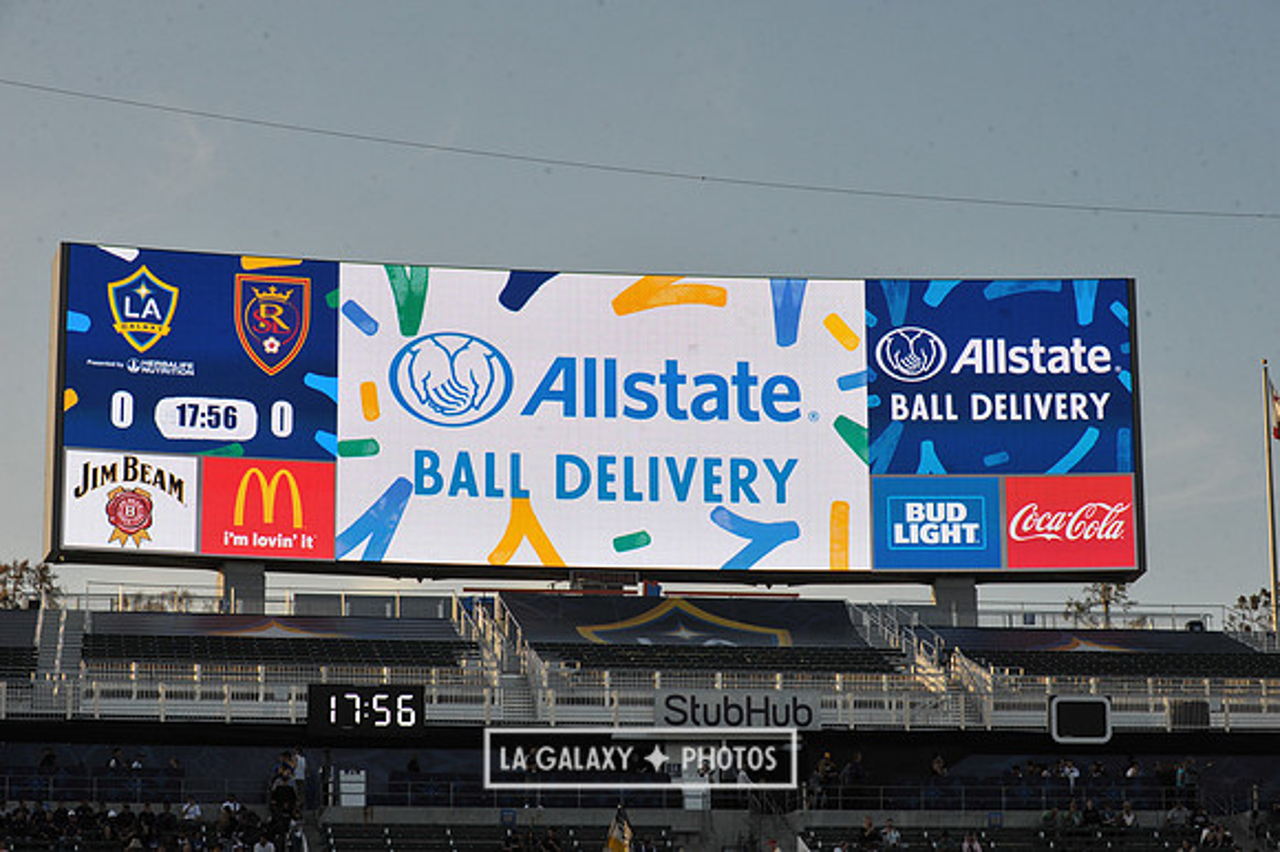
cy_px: 426
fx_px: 3198
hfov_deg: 22.6
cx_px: 640
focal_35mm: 90
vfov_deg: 15.2
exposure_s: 1/800
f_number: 14
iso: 800
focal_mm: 90
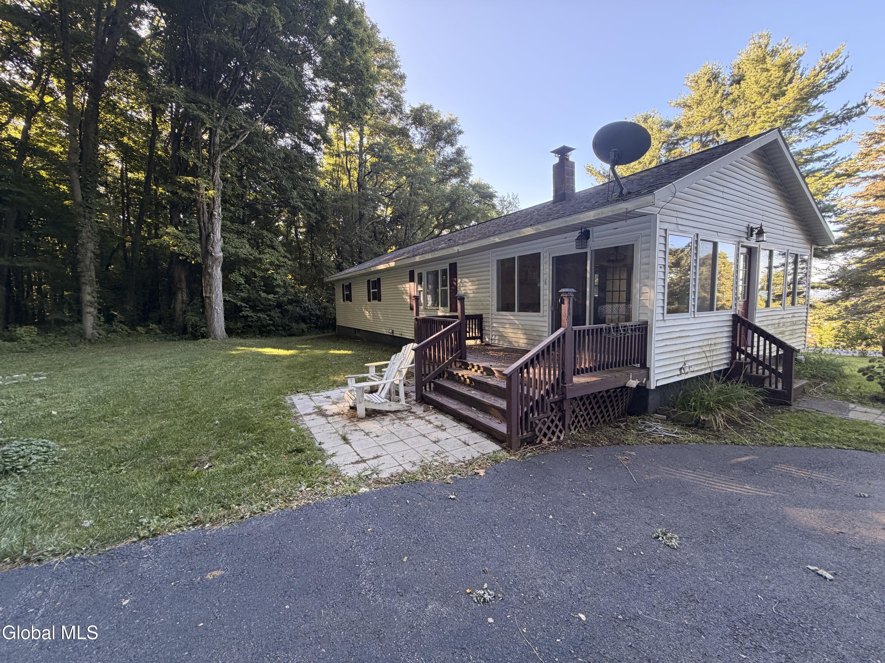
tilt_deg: -4.7
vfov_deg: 85.7
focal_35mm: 14
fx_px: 358
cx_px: 442
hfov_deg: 102.1
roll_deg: +1.7
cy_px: 332
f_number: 2.2
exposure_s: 1/121
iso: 125
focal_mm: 2.22
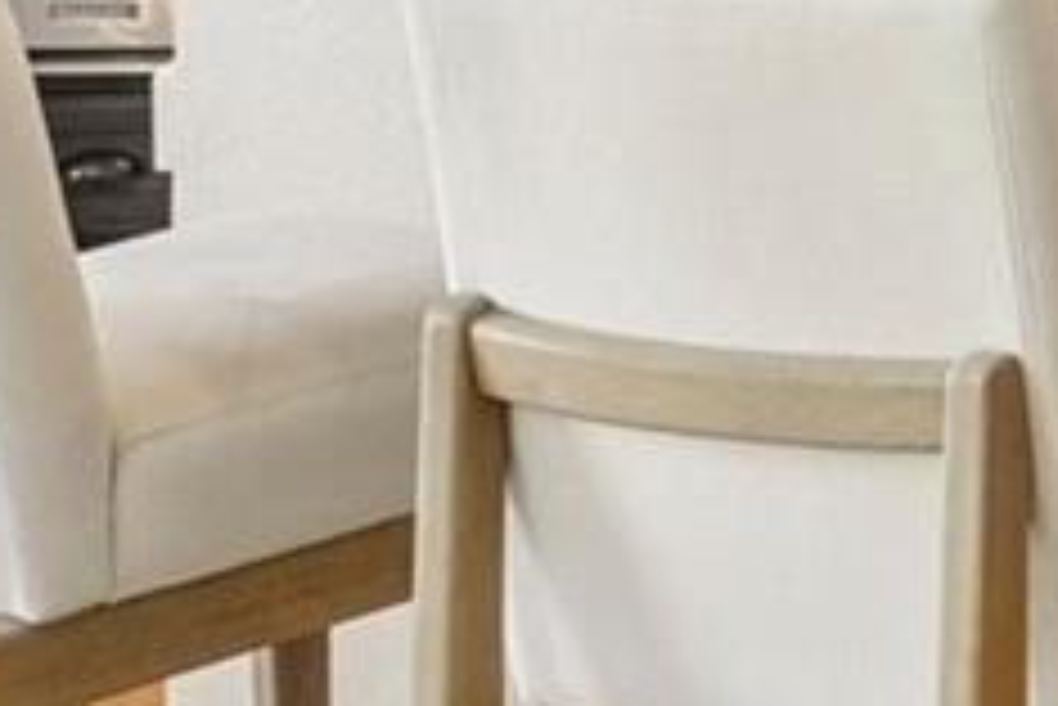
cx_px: 2530
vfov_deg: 7.5
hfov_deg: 10.3
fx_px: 5099
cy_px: -886
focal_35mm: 173
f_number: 8
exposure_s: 1/20
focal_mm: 17
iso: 400
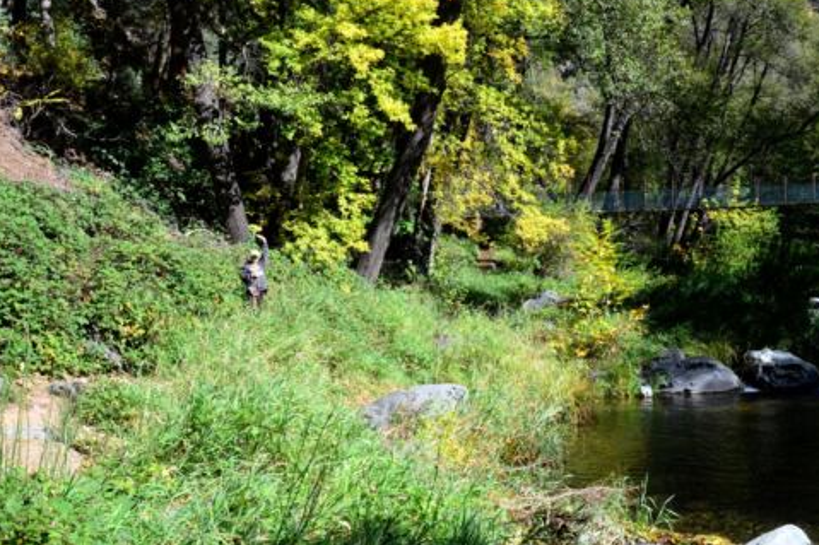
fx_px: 1001
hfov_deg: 44.1
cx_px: 515
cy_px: 281
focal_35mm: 44
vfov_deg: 30.5
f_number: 14
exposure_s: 1/160
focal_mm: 22
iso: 400
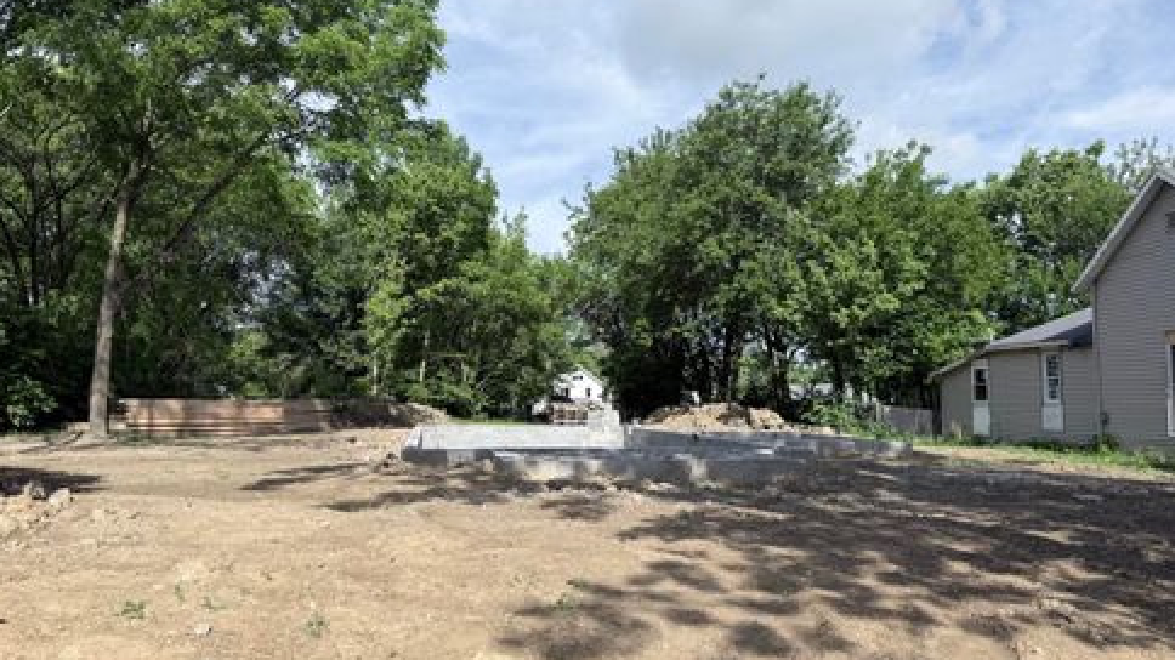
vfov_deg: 42.8
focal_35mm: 27
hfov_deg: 69.9
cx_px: 588
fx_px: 841
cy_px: 307
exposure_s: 1/4673
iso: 80
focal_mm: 6.76
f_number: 1.78
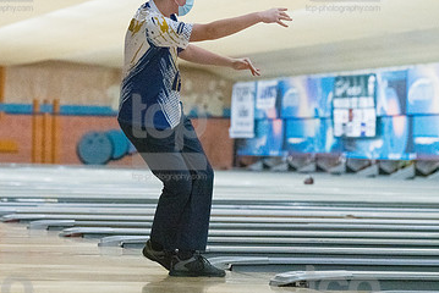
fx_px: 2563
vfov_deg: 6.6
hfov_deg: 9.8
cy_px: 137
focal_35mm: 210
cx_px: 170
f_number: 4
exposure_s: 1/1000
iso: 10000
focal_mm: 130
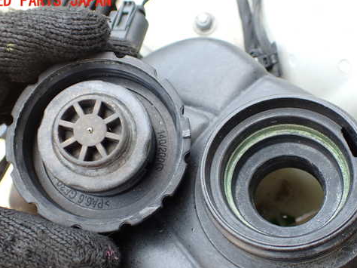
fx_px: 392
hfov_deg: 48.9
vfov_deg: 37.5
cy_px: 162
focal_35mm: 38
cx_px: 200
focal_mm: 5.4
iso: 125
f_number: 2.3
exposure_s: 1/125
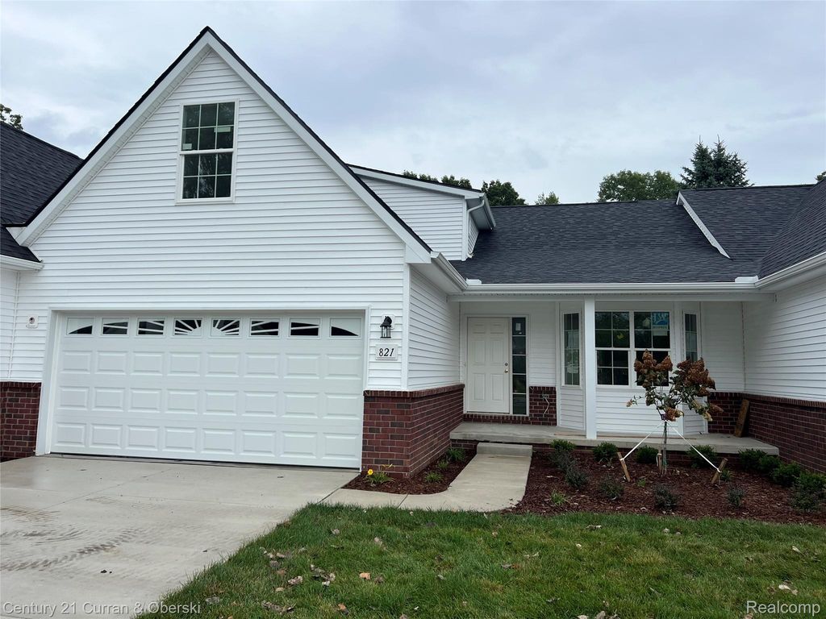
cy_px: 310
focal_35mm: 26
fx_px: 620
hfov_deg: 67.3
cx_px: 413
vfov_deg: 53.1
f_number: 1.5
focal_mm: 5.7
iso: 50
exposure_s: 1/3968
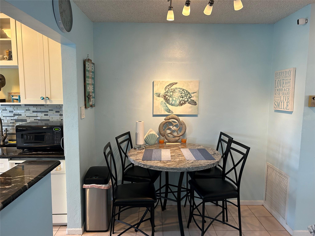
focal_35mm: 26
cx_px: 158
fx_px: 237
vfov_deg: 53.1
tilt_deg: -6.4
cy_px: 118
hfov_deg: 67.3
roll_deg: -0.5
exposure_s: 1/120
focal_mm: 5.7
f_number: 1.5
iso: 125
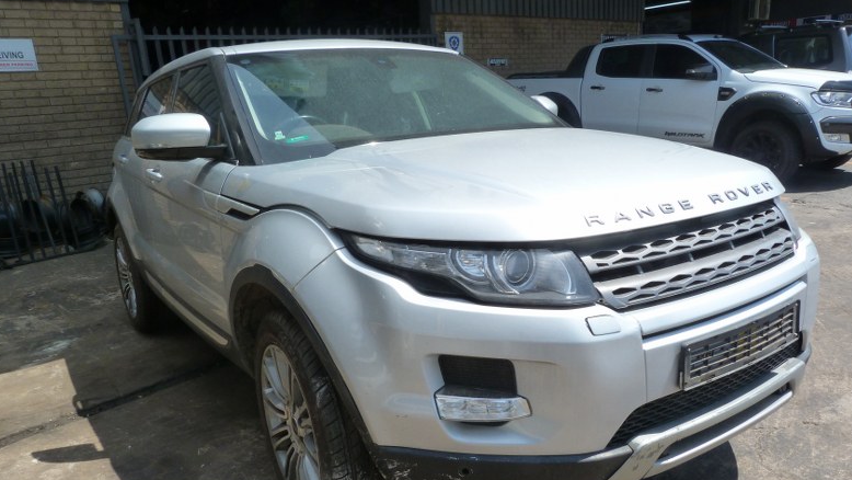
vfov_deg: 41.3
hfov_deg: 67.9
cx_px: 430
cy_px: 294
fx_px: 633
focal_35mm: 28
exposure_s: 1/200
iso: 125
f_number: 5.6
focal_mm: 4.5
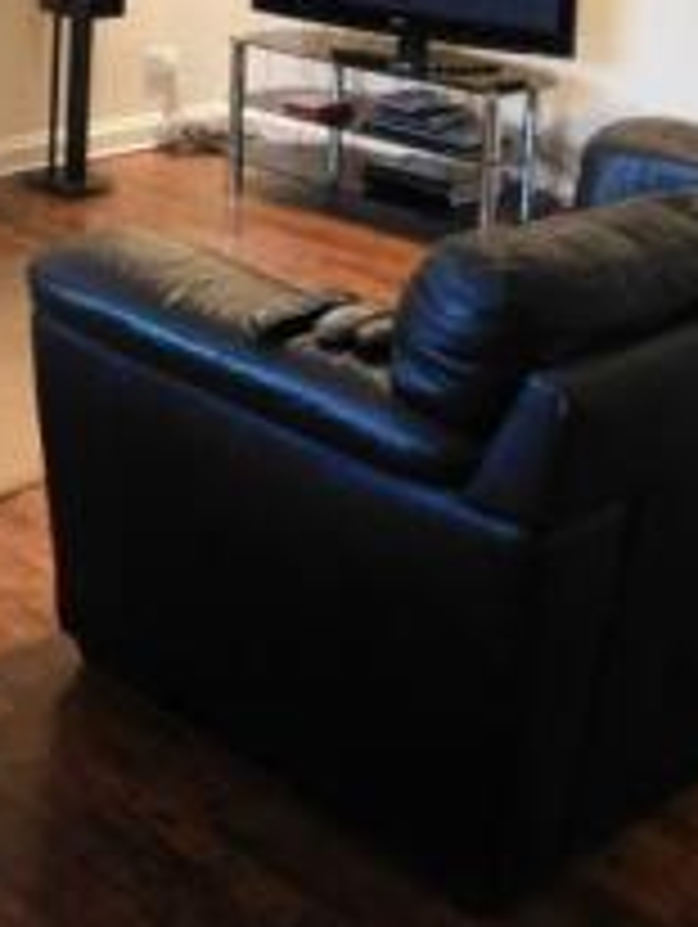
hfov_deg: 22.6
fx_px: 1744
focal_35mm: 65
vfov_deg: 28.7
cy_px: 110
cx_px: 245
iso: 400
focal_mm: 4
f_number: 3
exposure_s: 1/15
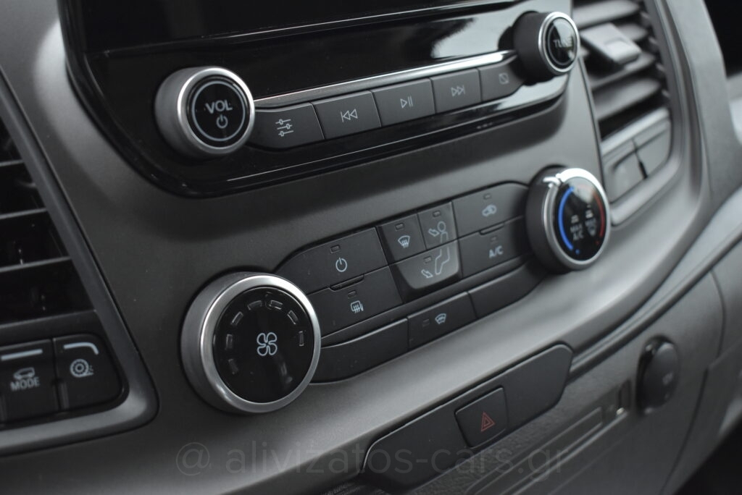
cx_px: 371
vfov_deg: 33.1
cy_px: 248
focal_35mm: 40
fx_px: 835
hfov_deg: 47.9
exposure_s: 1/500
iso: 1600
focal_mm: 27
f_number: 4
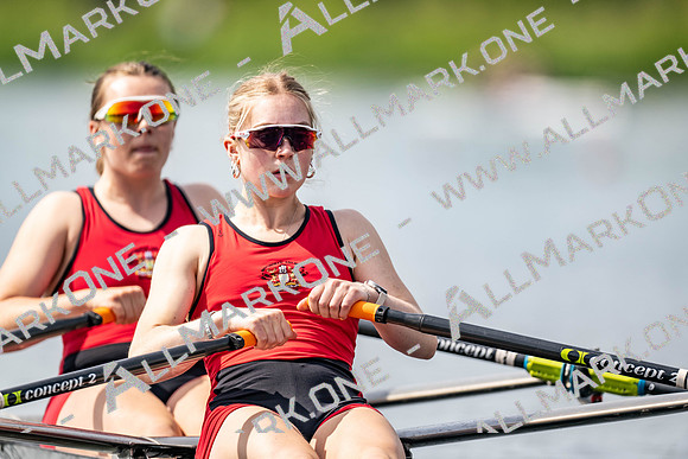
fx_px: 11469
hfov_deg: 3.4
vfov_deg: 2.3
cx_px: 344
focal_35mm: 600
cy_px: 230
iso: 320
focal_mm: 600
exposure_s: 1/2500
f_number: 4
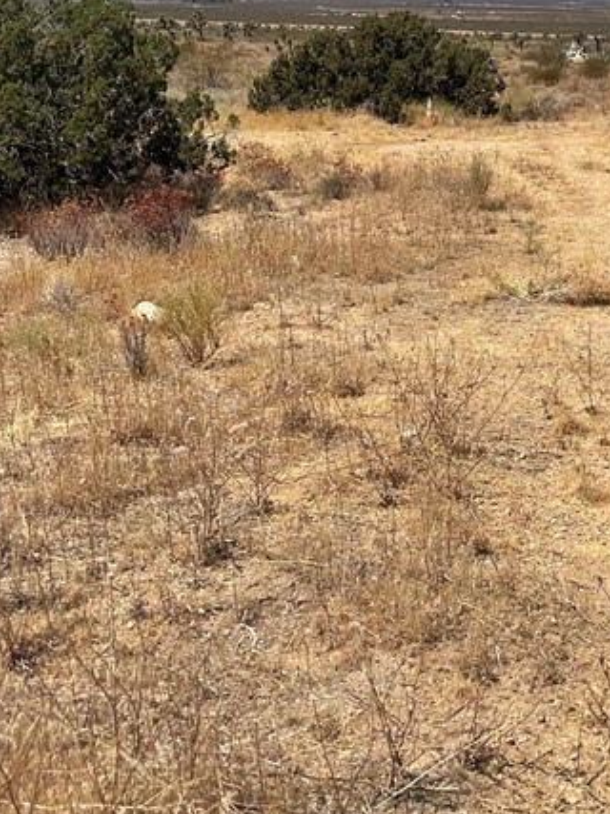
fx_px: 1410
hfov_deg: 23.4
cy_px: 242
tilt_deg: -11.5
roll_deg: -0.8
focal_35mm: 60
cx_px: 604
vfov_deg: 31.8
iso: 32
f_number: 1.6
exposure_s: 1/5376
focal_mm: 5.1
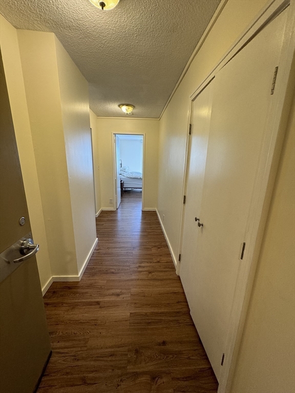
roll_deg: -0.6
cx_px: 148
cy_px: 196
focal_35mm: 14
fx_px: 159
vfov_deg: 102.1
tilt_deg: -12.2
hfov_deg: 85.7
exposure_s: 1/120
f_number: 2.2
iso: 160
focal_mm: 2.22
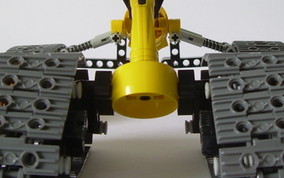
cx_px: 149
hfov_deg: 27.8
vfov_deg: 17.5
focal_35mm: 74
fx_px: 573
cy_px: 29
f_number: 2.8
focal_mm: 6.3
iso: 50
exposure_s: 1/21.2
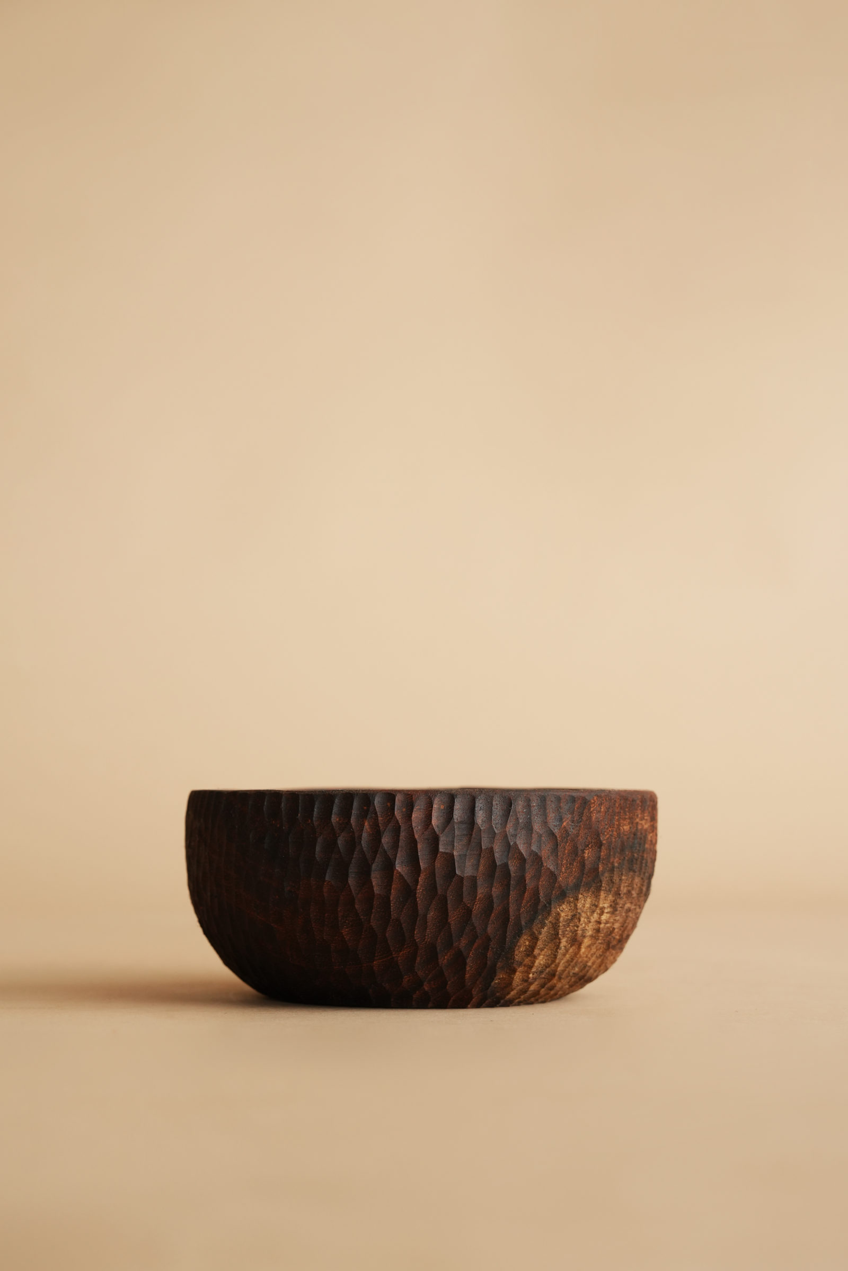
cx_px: 424
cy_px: 636
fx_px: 2473
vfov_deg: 28.8
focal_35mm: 70
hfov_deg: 19.5
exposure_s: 1/100
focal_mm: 70
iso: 1000
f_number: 8
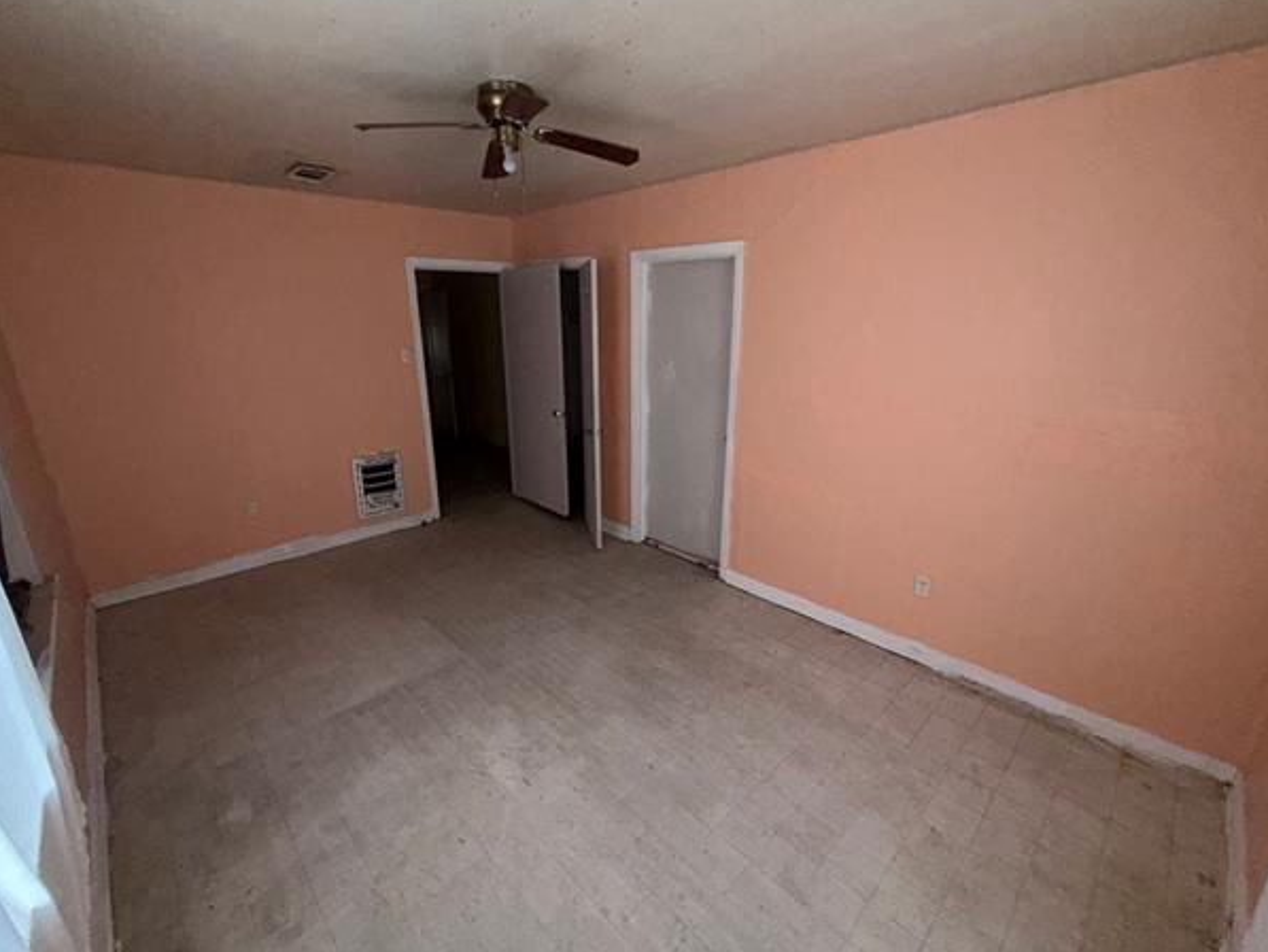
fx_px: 550
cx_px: 607
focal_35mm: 15
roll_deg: +1.0
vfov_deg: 81.8
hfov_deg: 98.1
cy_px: 480
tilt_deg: -16.7
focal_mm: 2.22
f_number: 2.2
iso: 160
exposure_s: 1/60
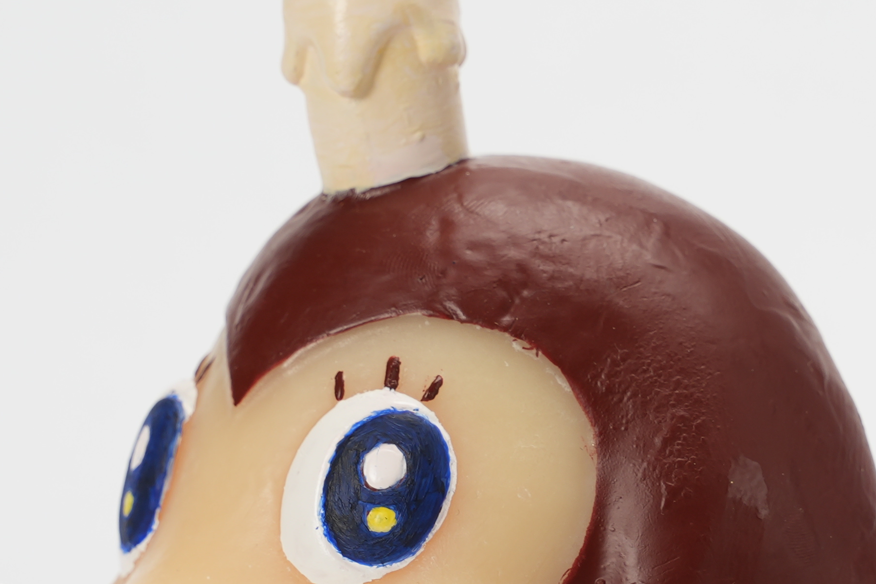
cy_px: 490
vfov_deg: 4.7
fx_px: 7105
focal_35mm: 292
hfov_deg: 7.1
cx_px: 478
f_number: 8
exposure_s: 1/60
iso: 100
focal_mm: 75
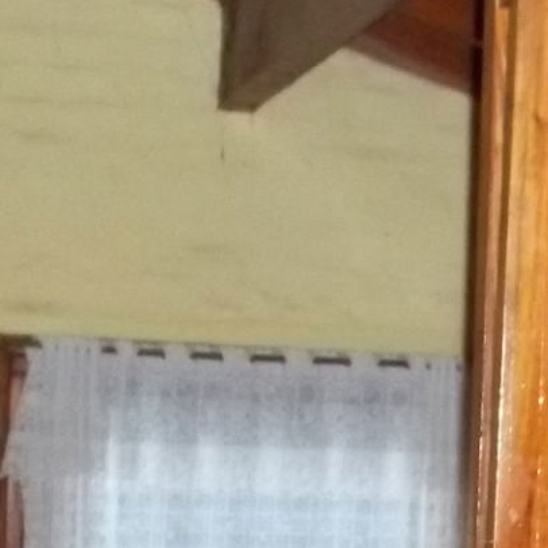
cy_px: 757
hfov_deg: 11.7
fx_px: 2633
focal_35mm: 147
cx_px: 570
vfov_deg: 11.5
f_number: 3.3
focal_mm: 5.9
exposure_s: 1/30
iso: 400
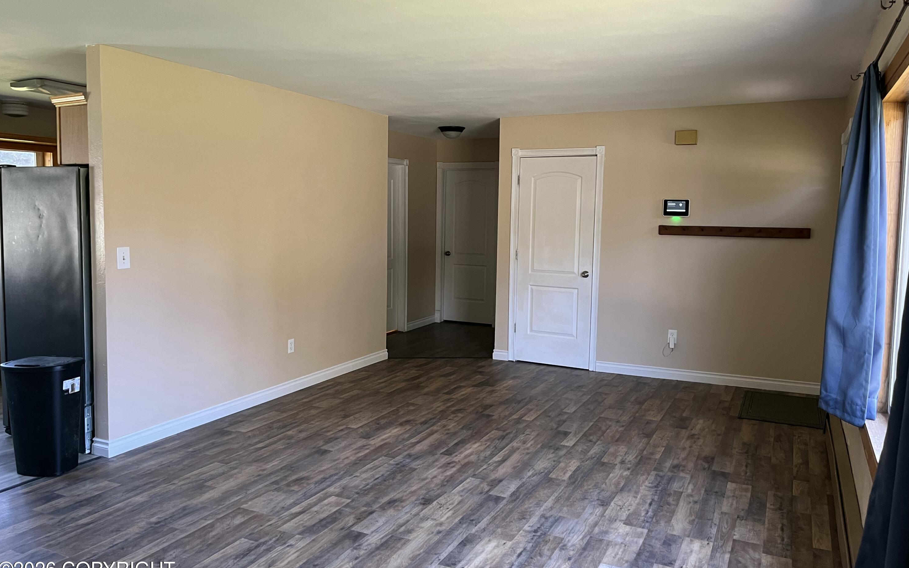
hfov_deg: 66.5
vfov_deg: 44.5
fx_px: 694
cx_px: 459
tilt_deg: -2.9
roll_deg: -0.9
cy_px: 255
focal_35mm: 28
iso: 125
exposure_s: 1/97
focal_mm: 5.1
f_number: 1.6
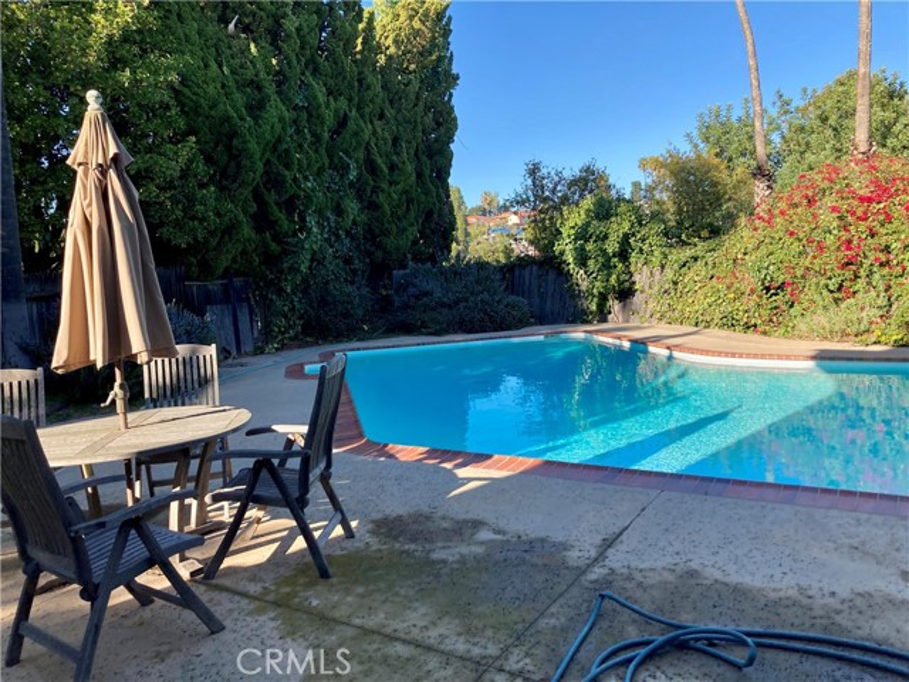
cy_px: 341
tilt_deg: -4.0
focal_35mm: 28
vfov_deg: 49.7
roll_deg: +3.5
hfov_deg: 63.4
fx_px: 735
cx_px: 454
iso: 20
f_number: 1.8
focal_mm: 3.99
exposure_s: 1/592
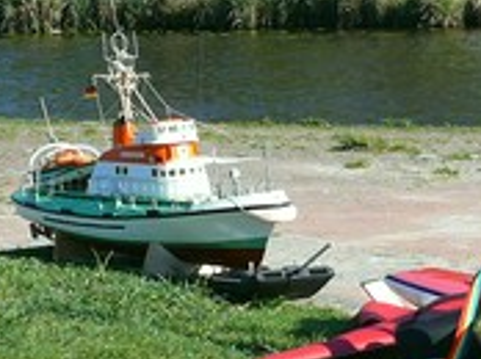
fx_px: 2234
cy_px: 149
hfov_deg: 12.3
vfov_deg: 9.2
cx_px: 229
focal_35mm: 161
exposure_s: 1/1000
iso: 100
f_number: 3.2
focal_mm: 7.4
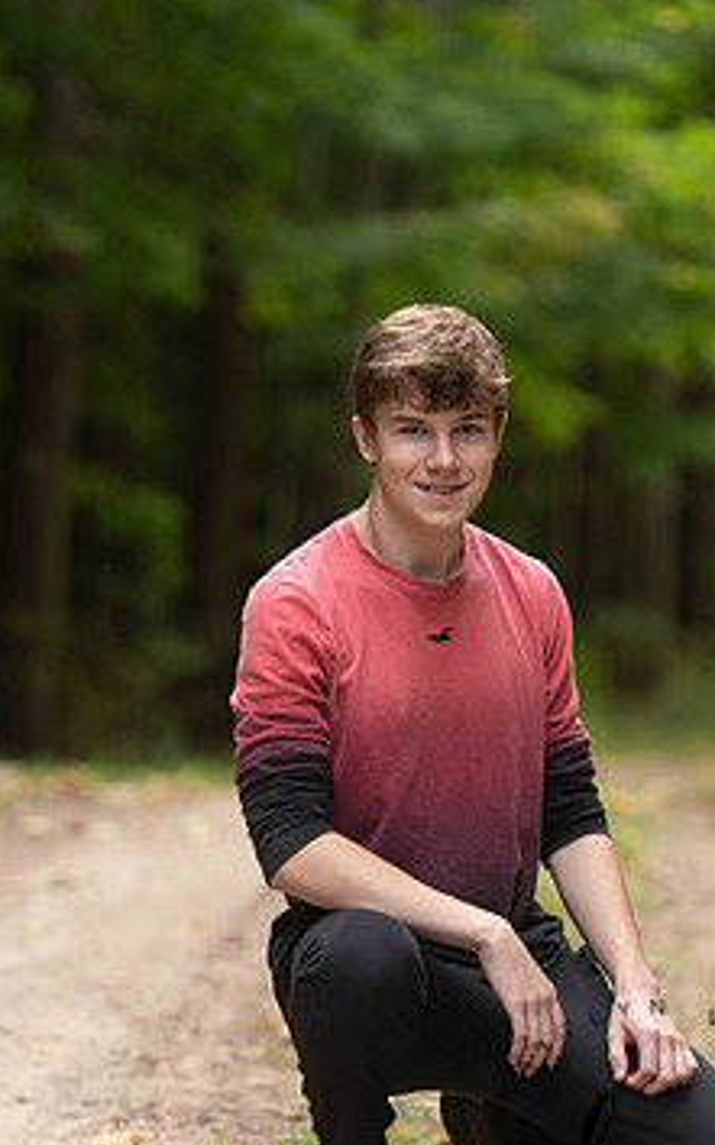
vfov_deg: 12.0
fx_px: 5461
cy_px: 653
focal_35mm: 175
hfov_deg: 7.5
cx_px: 456
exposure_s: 1/320
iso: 500
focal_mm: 135
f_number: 2.8
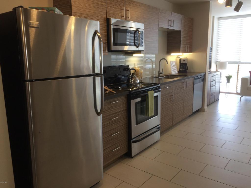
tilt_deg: -9.9
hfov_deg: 61.7
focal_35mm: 29
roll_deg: +2.3
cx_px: 126
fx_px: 210
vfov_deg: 48.2
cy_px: 94
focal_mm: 4.15
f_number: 2.2
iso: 40
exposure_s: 1/30
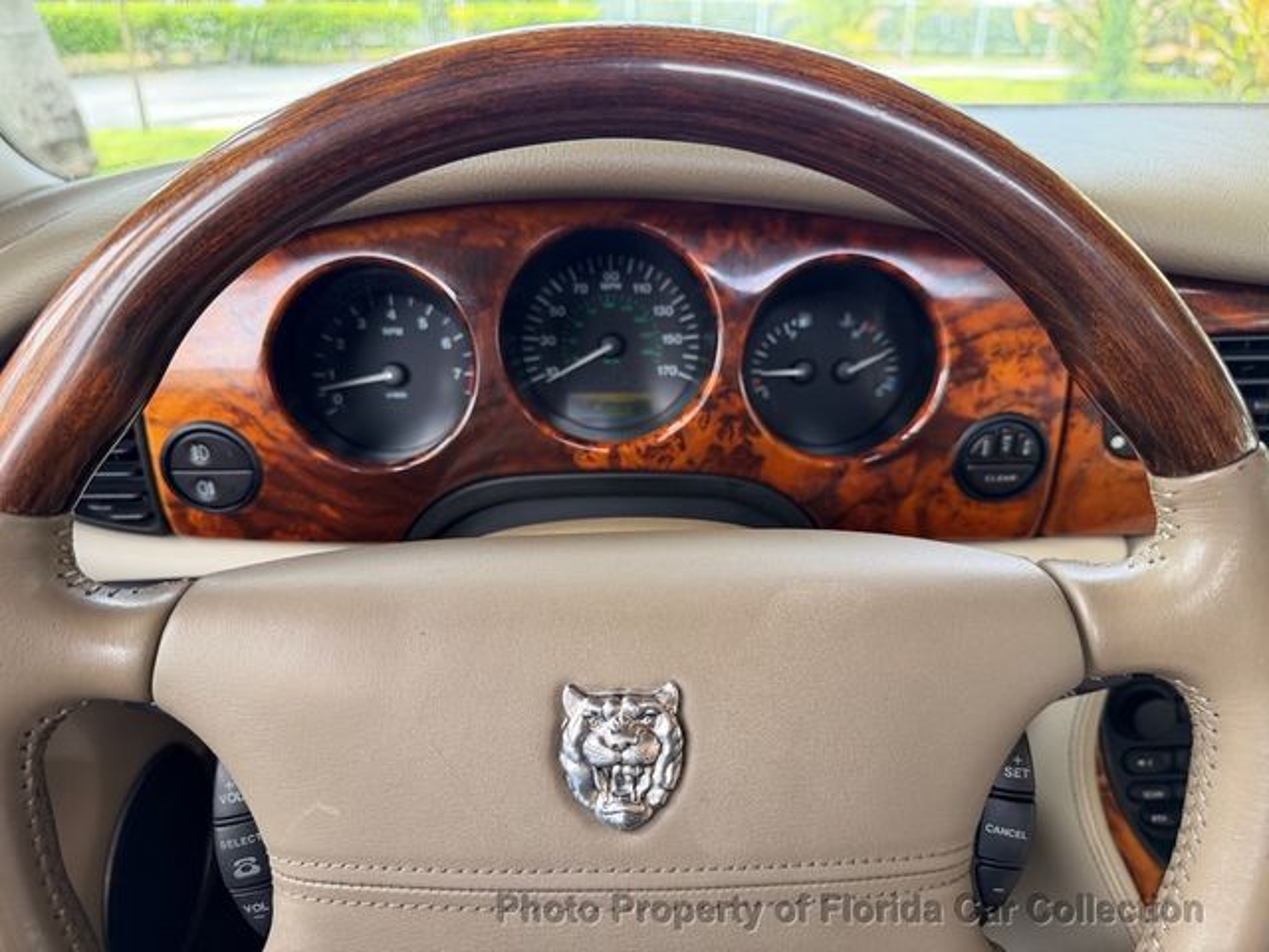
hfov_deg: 71.6
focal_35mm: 24
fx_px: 880
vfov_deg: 56.8
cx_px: 634
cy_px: 476
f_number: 1.78
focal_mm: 6.76
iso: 125
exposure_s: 1/202
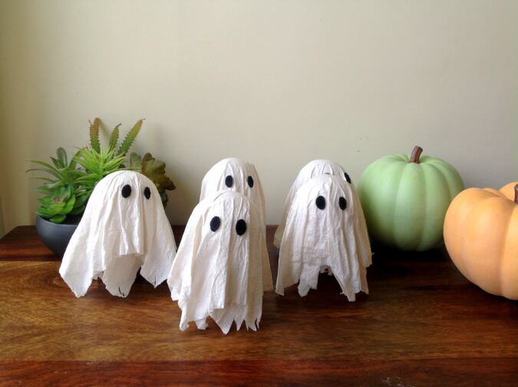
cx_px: 259
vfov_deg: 40.6
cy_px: 194
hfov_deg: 52.7
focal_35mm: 35
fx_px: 523
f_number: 2.4
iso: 50
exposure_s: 1/198
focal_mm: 4.28
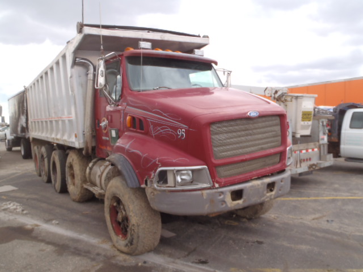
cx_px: 182
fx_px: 294
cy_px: 136
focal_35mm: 28
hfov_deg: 63.4
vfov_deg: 49.7
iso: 80
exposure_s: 1/200
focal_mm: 5
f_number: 4.5
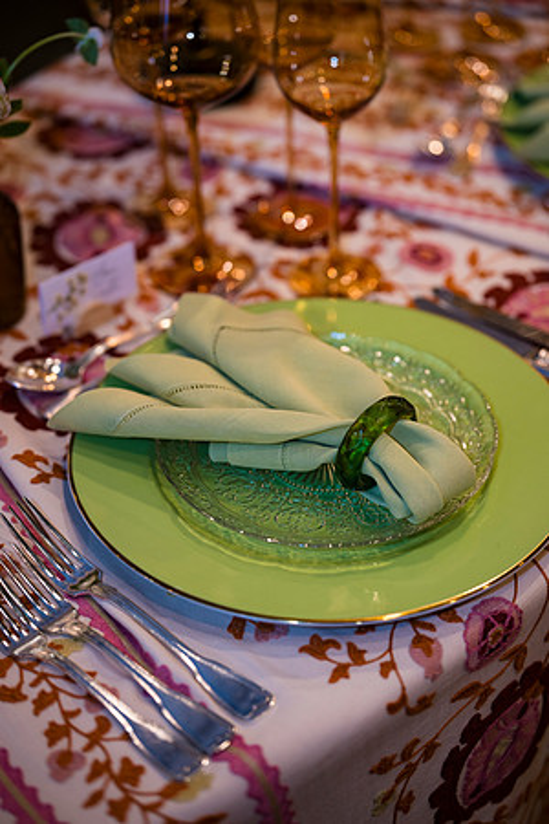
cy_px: 412
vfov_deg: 36.2
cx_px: 274
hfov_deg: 24.6
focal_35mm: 55
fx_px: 1258
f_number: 2
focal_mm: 55
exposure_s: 1/125
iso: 220
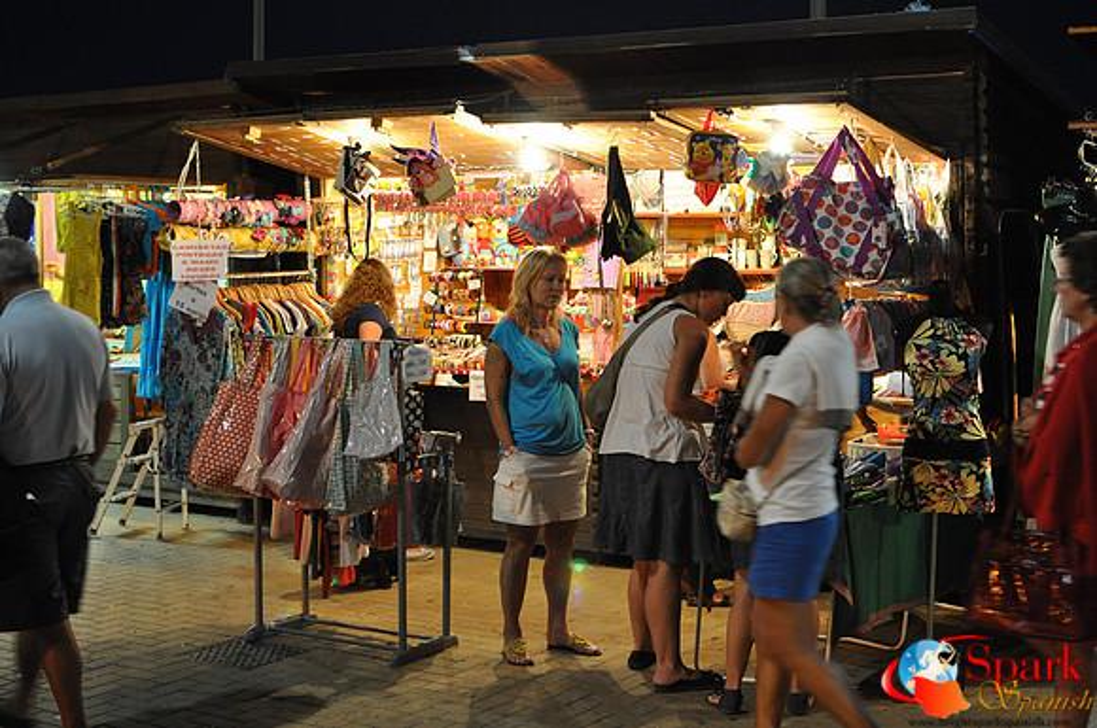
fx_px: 1598
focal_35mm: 52
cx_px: 548
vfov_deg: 25.7
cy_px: 364
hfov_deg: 37.9
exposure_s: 1/30
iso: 1250
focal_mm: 35
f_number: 2.8
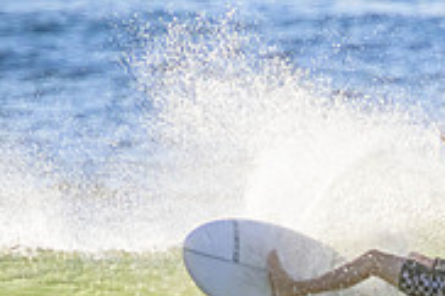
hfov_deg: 0.8
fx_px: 31553
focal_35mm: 2555
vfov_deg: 0.5
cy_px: 368
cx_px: 494
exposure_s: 1/2000
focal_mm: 800
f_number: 11
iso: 1600
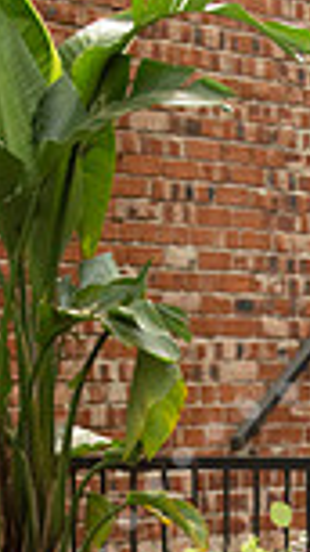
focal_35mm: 216
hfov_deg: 5.6
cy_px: 696
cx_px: 404
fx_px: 3158
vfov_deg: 9.8
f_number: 7.1
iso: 1600
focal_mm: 70
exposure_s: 1/200
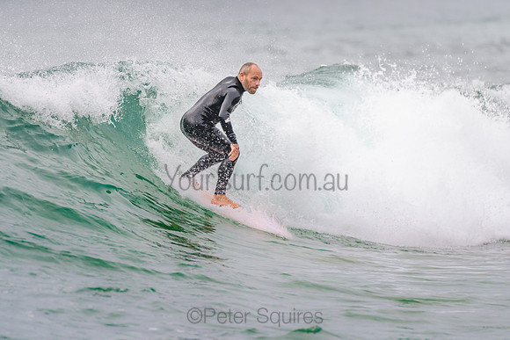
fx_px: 8685
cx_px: 240
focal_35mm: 613
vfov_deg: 2.2
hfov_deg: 3.4
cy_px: 162
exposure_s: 1/800
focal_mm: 500
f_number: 5.6
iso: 450
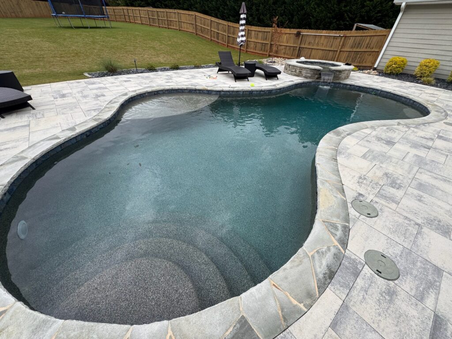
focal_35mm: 14
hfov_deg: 102.1
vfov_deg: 85.7
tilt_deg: -37.1
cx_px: 226
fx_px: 183
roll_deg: -2.5
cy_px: 170
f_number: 2.2
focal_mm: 2.22
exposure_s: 1/687
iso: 40
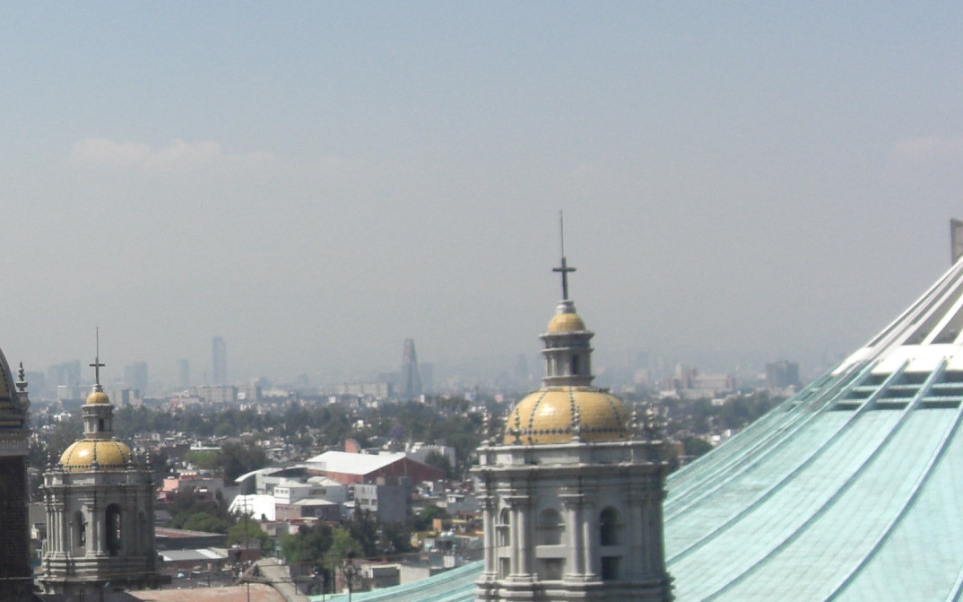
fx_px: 2519
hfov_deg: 20.9
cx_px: -4
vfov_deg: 13.6
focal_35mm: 96
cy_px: 347
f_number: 8
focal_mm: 7.9
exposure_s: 1/200
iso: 80
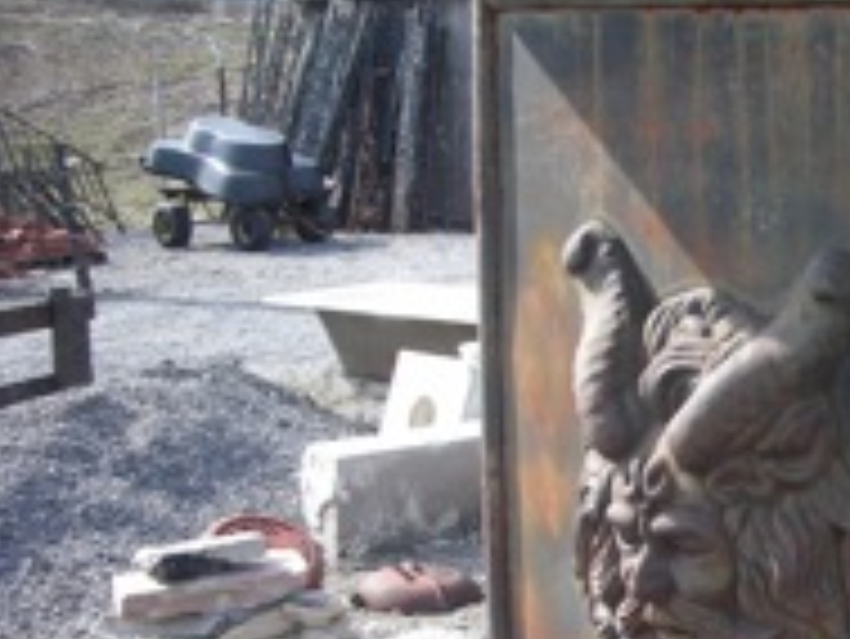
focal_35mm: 74
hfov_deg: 24.8
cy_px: 436
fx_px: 1818
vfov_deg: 19.8
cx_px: 895
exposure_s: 1/190
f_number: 2.8
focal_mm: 5.8
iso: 50
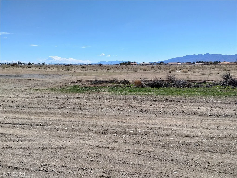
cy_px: 89
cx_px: 118
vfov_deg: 49.8
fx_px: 192
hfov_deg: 63.4
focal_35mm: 28
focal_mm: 4.27
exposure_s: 1/982
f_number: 1.8
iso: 100
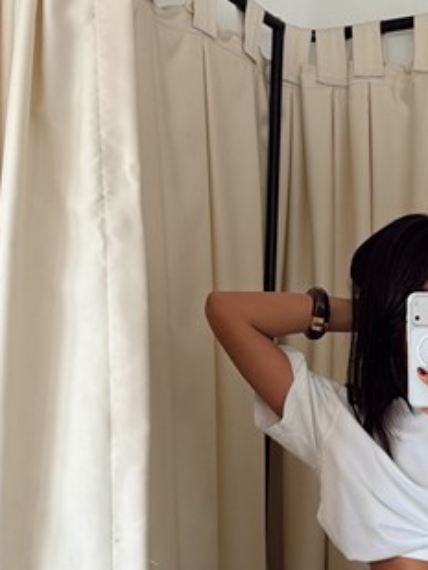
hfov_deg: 22.0
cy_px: 639
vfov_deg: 27.5
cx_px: 441
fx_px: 1054
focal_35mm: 64
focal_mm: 6.76
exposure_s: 1/261
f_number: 1.78
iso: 64
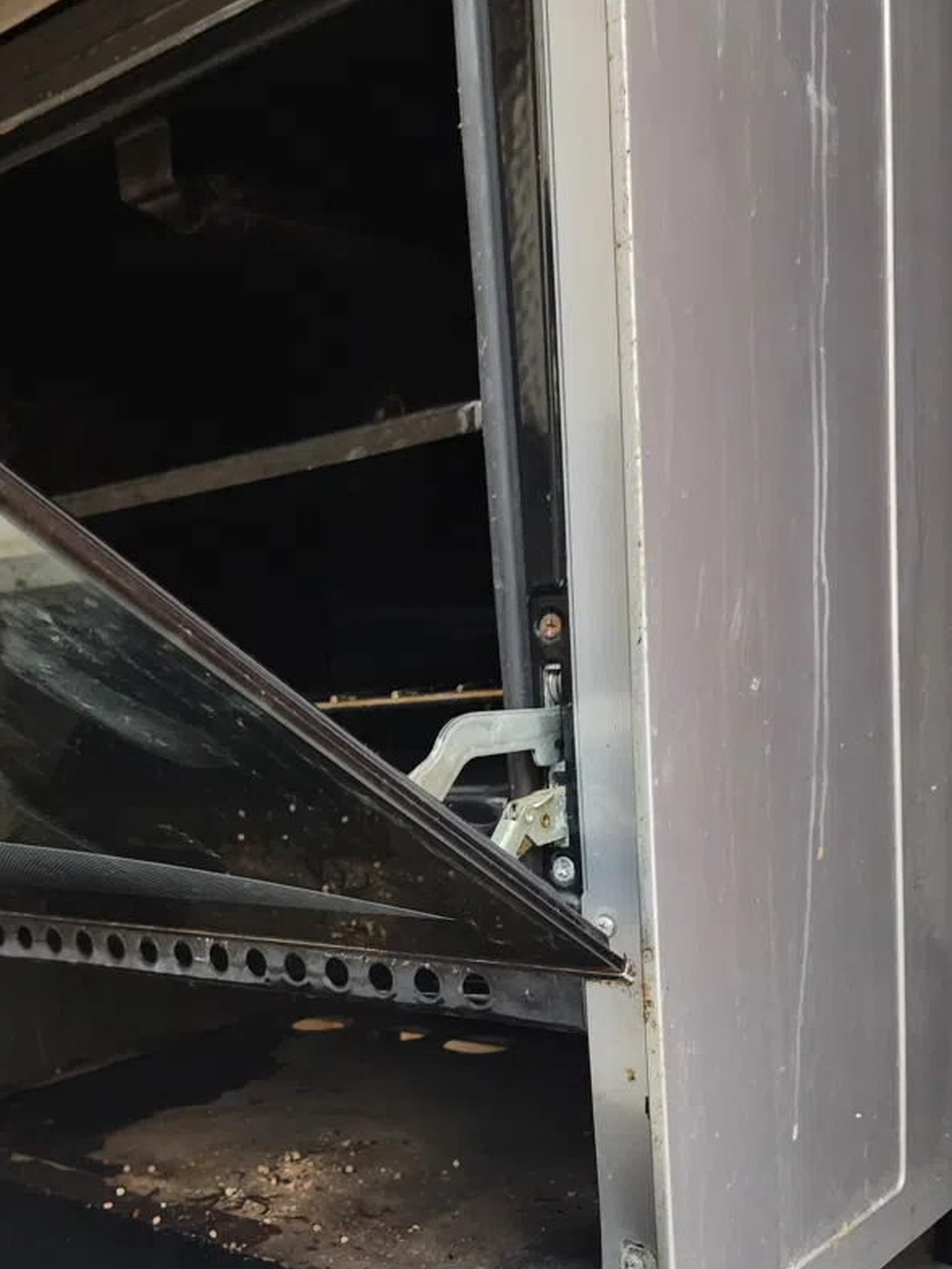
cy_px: 877
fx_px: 1466
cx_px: 296
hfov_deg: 35.5
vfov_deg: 45.8
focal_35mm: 40
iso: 1000
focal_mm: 6.4
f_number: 1.8
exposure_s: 1/25
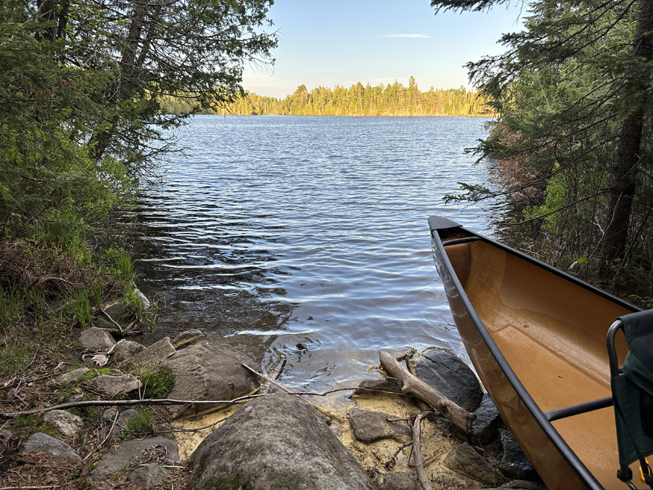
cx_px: 326
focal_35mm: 24
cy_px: 245
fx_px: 453
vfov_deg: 56.8
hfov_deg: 71.6
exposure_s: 1/396
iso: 80
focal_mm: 6.86
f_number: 1.78
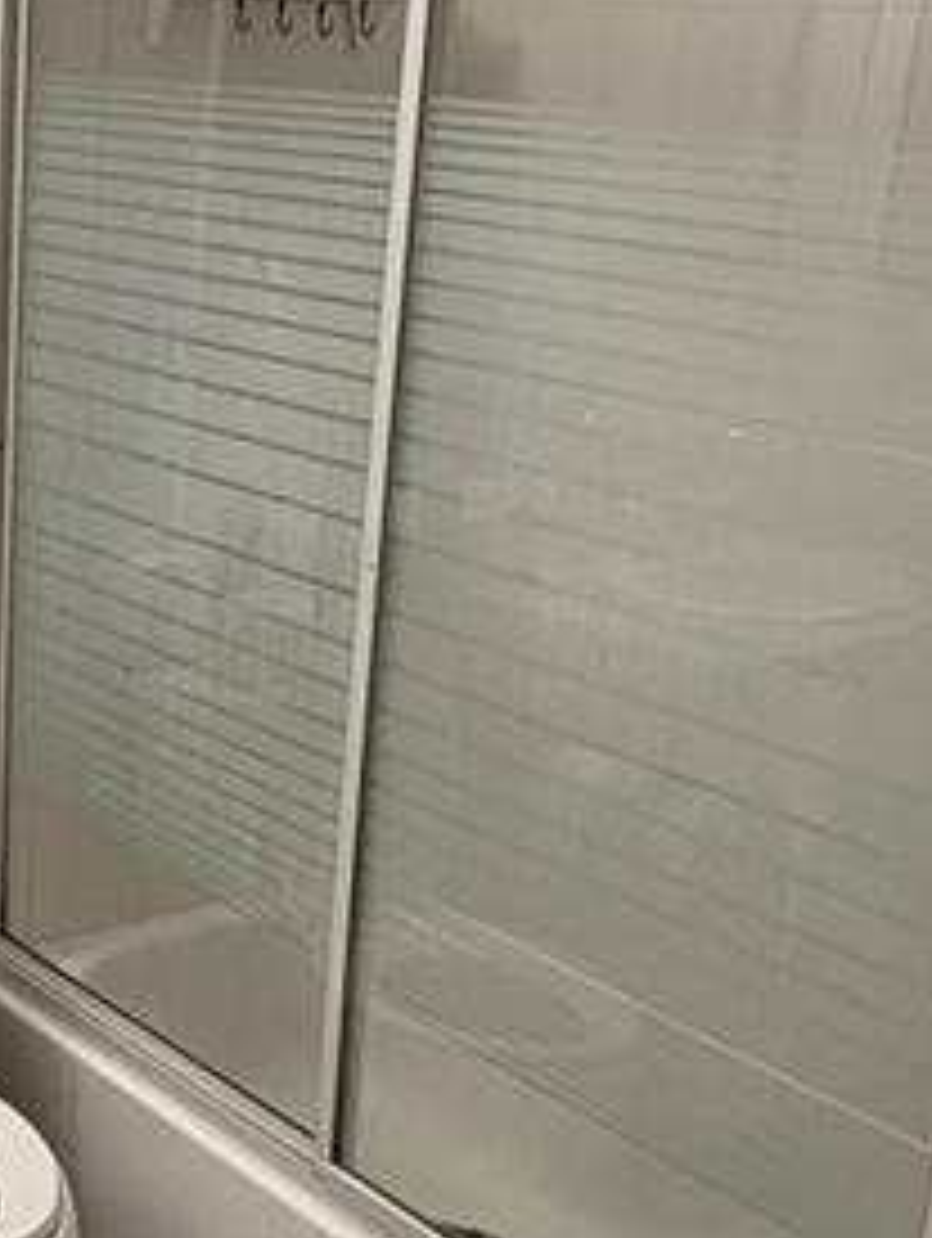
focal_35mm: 61
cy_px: 810
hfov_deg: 23.3
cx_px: 54
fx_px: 2185
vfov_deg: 31.4
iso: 125
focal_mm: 2.22
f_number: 2.2
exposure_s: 1/60
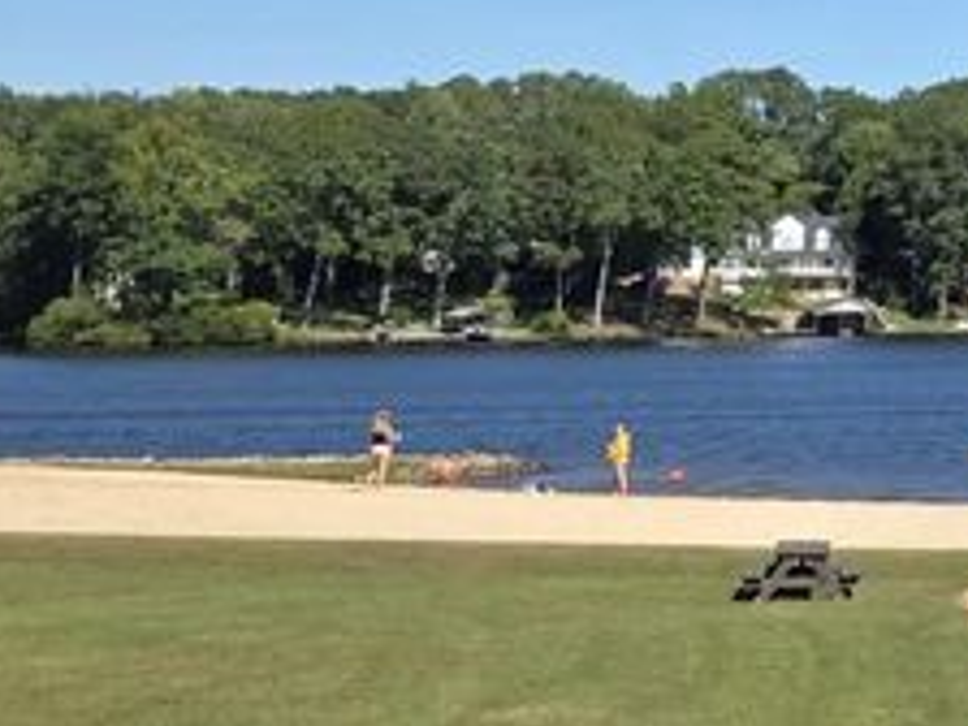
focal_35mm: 105
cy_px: -22
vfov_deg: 13.9
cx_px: 2139
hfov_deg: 14.3
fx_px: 2936
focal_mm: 6.3
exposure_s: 1/5447
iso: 80
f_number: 1.7
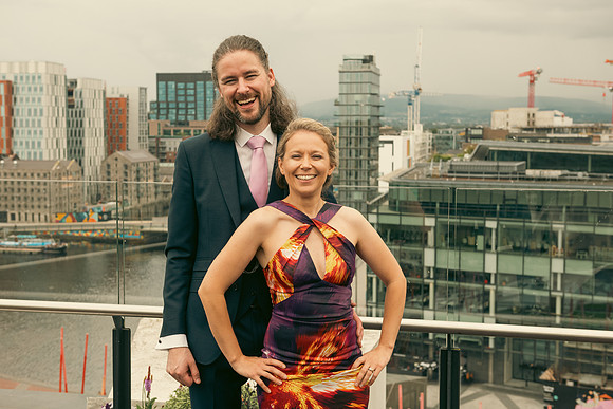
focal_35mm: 50
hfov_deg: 39.6
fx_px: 852
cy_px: 204
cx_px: 306
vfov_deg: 27.0
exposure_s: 1/250
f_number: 6.3
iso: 320
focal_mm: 50
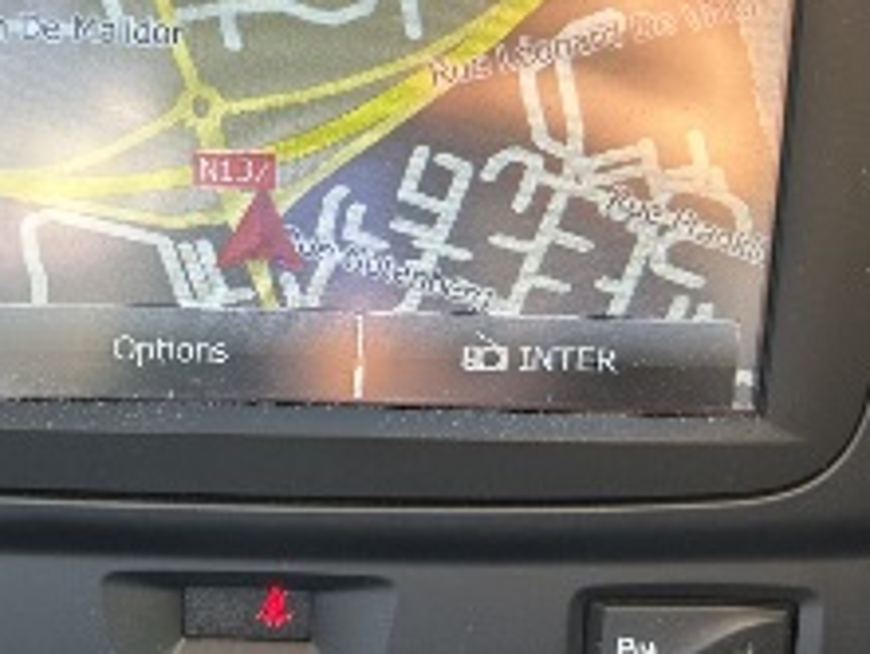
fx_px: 1232
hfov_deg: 38.1
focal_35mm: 49
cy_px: 213
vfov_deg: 29.5
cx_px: 244
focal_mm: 5.7
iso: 32
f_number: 1.5
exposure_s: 1/141
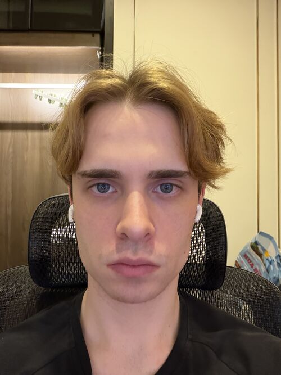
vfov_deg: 60.0
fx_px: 325
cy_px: 188
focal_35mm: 30
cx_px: 140
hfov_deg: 46.8
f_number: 1.9
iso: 500
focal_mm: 2.71
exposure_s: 1/25
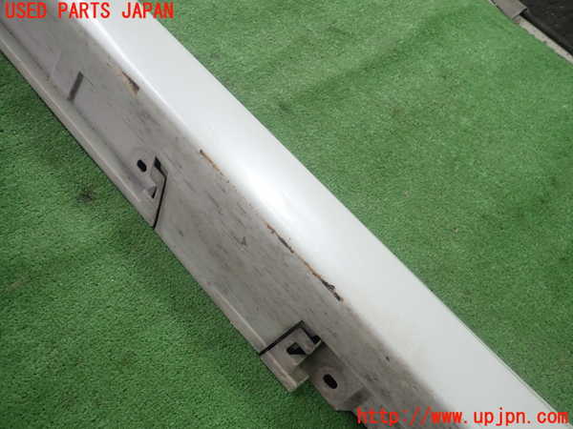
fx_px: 414
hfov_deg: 69.4
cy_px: 214
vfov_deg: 54.9
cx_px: 286
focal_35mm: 25
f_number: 2
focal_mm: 4.5
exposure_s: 1/60
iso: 125
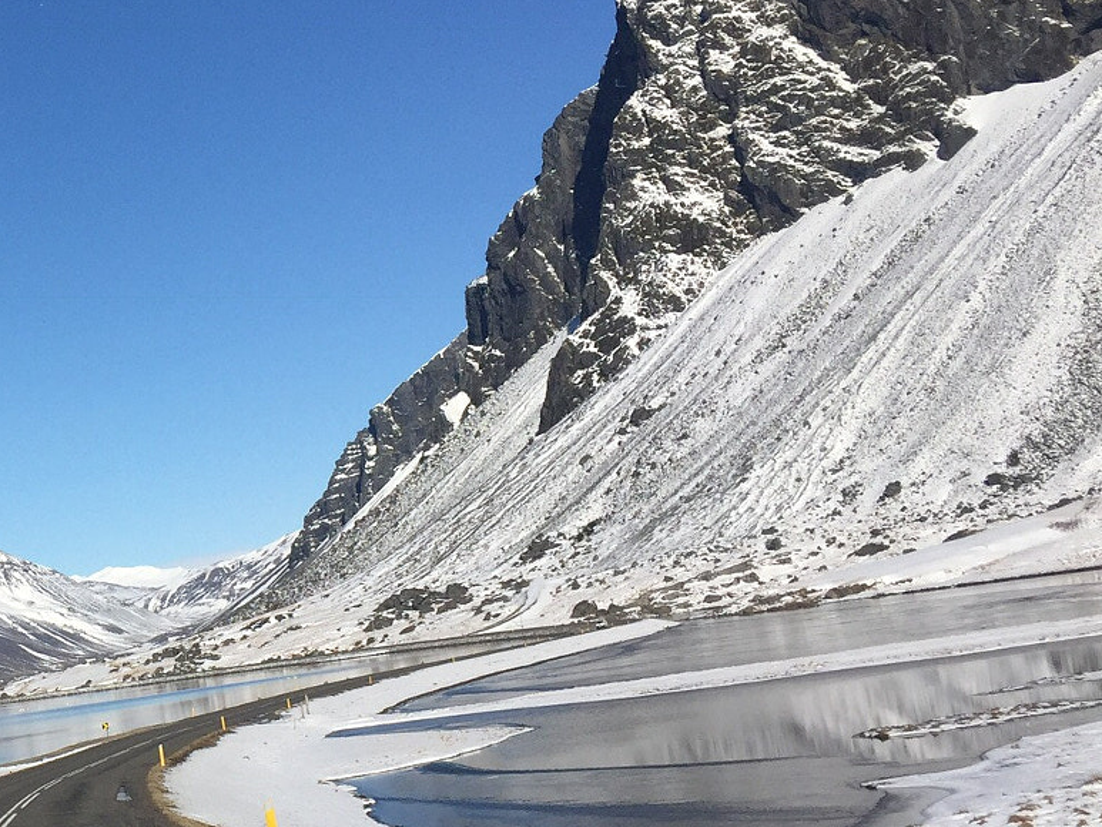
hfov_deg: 29.8
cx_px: -27
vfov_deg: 24.4
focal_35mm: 60
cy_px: 439
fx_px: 1910
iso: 32
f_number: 2.2
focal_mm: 4.15
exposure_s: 1/4950
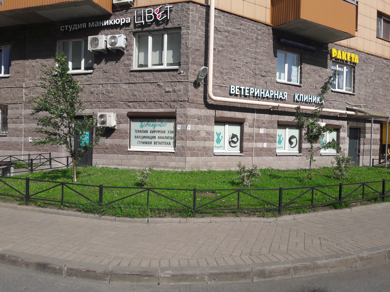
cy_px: 146
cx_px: 195
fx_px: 315
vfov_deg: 49.7
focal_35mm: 28
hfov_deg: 63.4
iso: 40
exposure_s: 1/2004
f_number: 1.9
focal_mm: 3.7
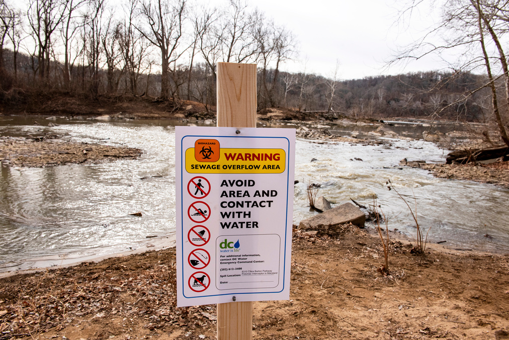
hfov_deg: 73.7
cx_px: 254
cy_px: 170
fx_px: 340
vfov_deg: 53.2
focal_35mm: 24
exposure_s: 1/400
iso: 500
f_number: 13
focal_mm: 24
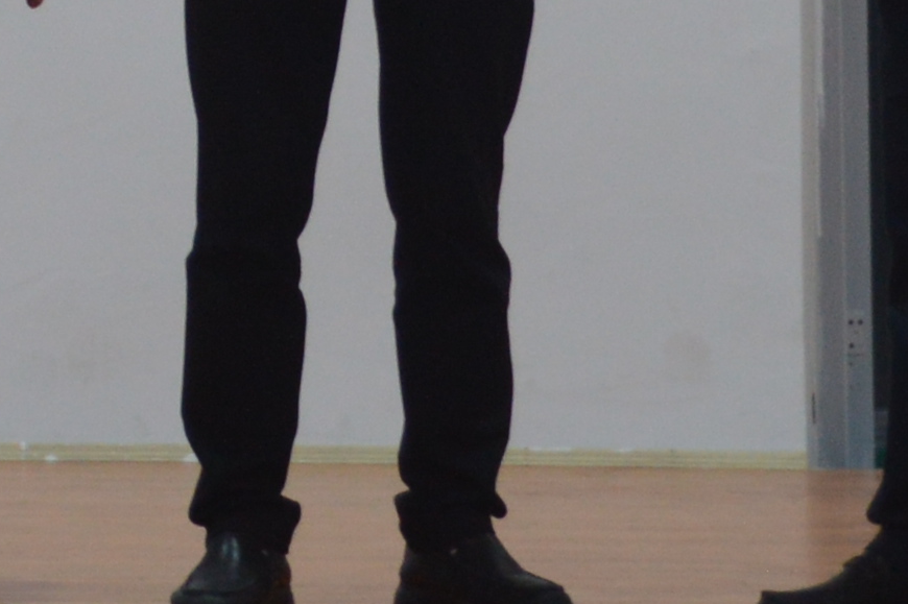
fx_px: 7839
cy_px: -876
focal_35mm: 311
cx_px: -333
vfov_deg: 4.3
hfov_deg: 6.6
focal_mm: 30
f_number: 4.5
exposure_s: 1/40
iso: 400
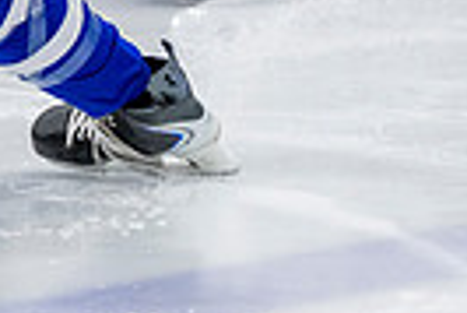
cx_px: -249
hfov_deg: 2.6
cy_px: -332
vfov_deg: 1.7
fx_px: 10467
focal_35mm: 806
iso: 1600
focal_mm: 140
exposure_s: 1/800
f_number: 3.2
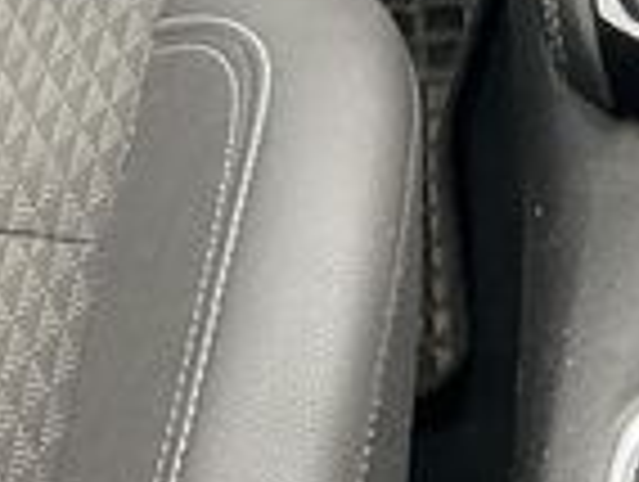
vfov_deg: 8.2
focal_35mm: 163
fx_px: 3014
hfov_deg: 11.9
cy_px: -811
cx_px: 693
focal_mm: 3
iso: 50
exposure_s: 1/122
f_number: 1.8
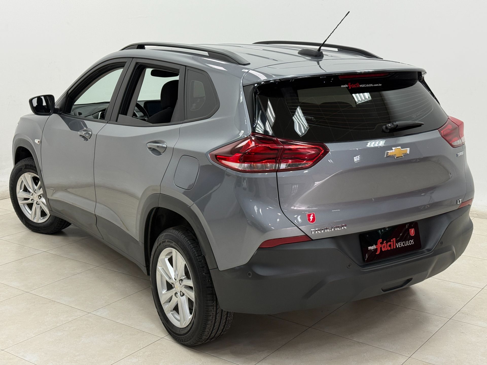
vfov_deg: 30.3
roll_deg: +0.0
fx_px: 675
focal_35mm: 48
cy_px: 182
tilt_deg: -12.5
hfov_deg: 39.7
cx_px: 244
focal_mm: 6.76
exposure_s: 1/120
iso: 80
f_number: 1.78
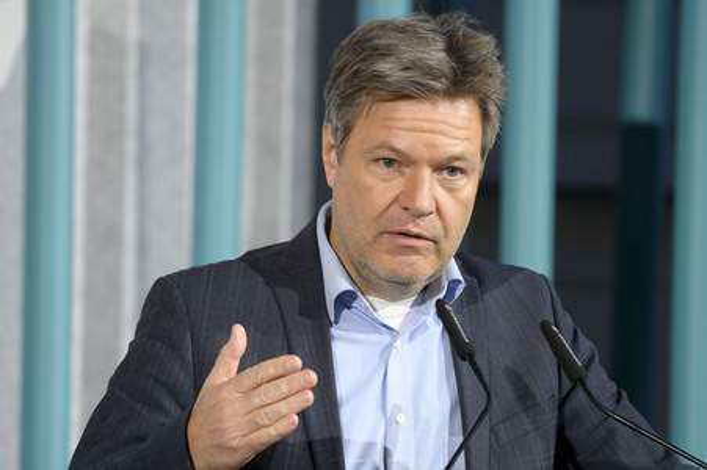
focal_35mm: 500
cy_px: 235
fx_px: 9812
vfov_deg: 2.7
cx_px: 354
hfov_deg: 4.1
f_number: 5.6
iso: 4000
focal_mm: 500
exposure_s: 1/500
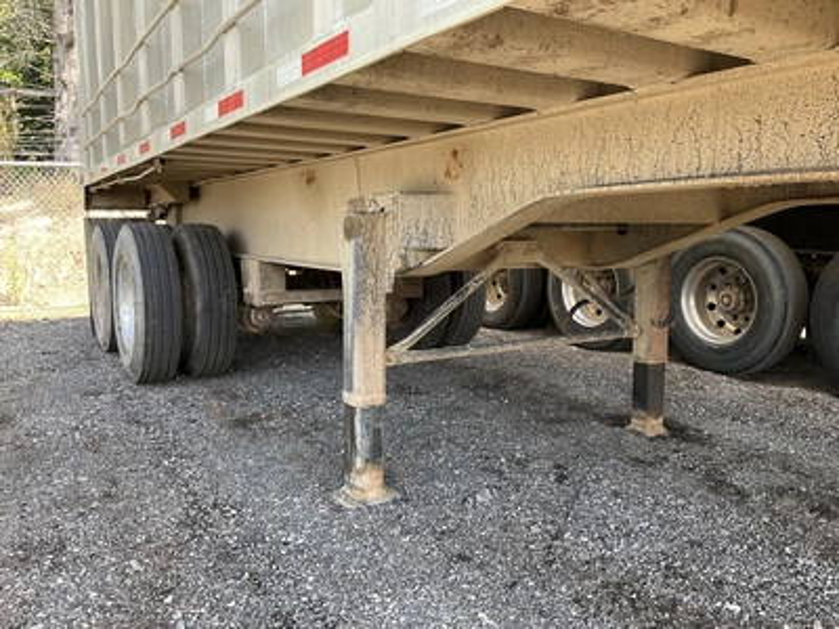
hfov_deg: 61.7
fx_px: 703
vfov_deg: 48.2
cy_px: 314
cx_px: 420
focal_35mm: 29
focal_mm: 3
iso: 20
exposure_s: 1/122
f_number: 1.8
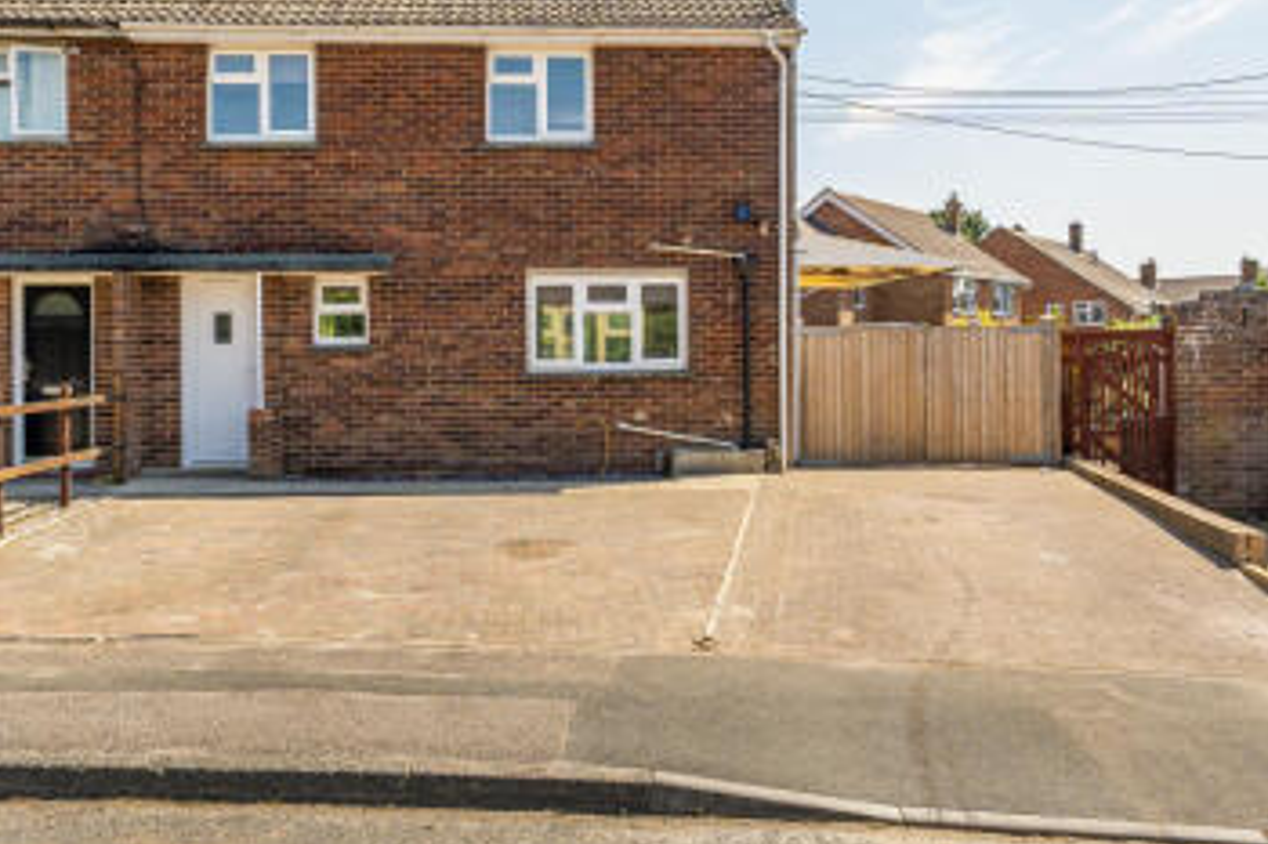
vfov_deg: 38.7
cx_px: 598
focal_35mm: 34
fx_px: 1197
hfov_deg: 55.8
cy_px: 339
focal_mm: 17
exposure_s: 1/800
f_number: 8
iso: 400
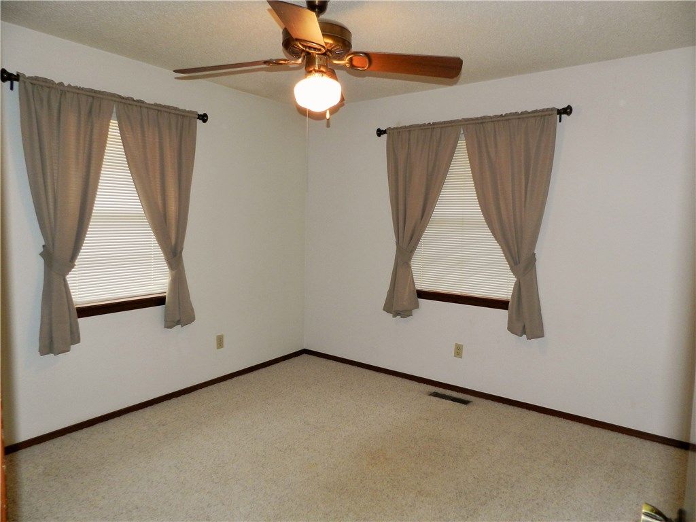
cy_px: 261
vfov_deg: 58.9
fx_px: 462
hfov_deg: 73.9
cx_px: 348
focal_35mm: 23
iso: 200
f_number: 3.4
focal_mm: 4
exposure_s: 1/30
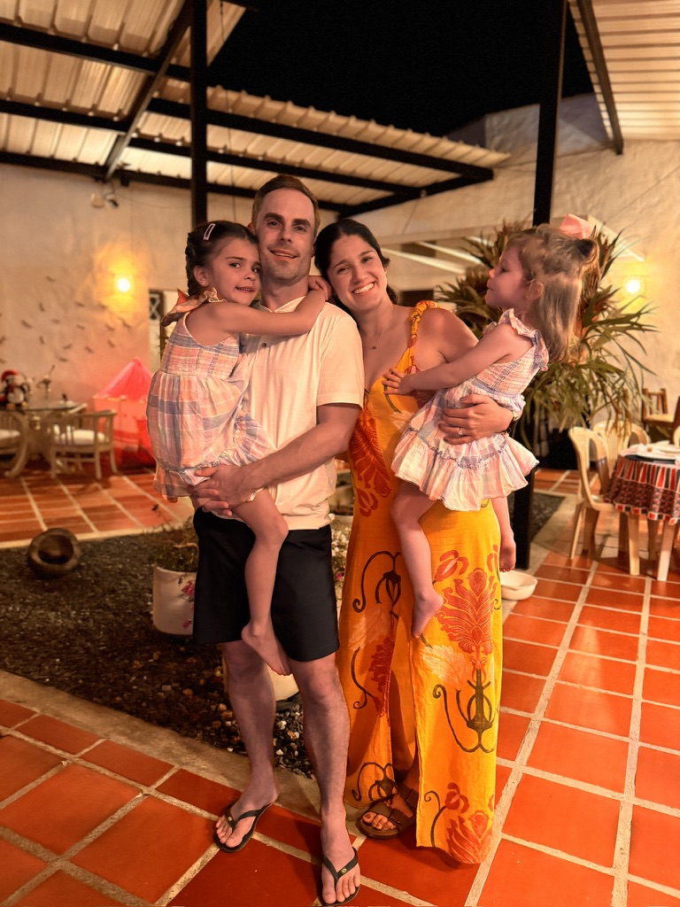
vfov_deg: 71.6
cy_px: 454
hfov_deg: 56.8
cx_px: 340
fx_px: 629
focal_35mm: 24
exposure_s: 1/30
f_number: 1.78
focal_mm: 6.76
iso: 1250
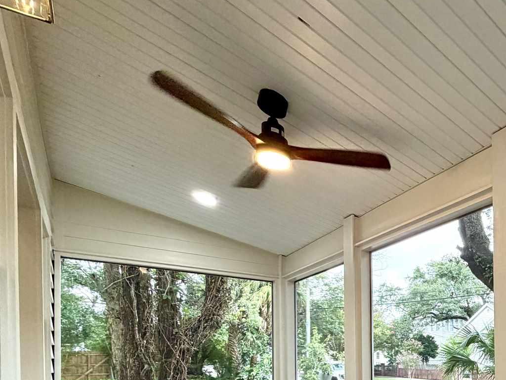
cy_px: 359
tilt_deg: +0.4
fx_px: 409
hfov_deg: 51.7
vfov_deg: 44.2
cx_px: 498
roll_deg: +1.1
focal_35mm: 28
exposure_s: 1/120
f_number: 2.2
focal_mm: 2.22
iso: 160
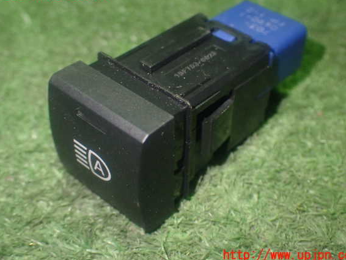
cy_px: 125
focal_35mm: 53
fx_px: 530
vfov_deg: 27.5
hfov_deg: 36.2
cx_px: 178
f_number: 3.2
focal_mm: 9.01
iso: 800
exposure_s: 1/40
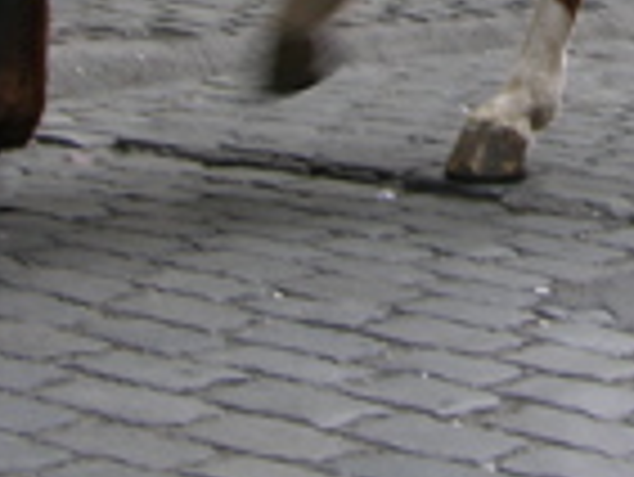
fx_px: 2915
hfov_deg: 12.2
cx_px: 737
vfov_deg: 9.1
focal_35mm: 159
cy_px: -212
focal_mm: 8.9
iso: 50
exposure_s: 1/44.7
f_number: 3.2
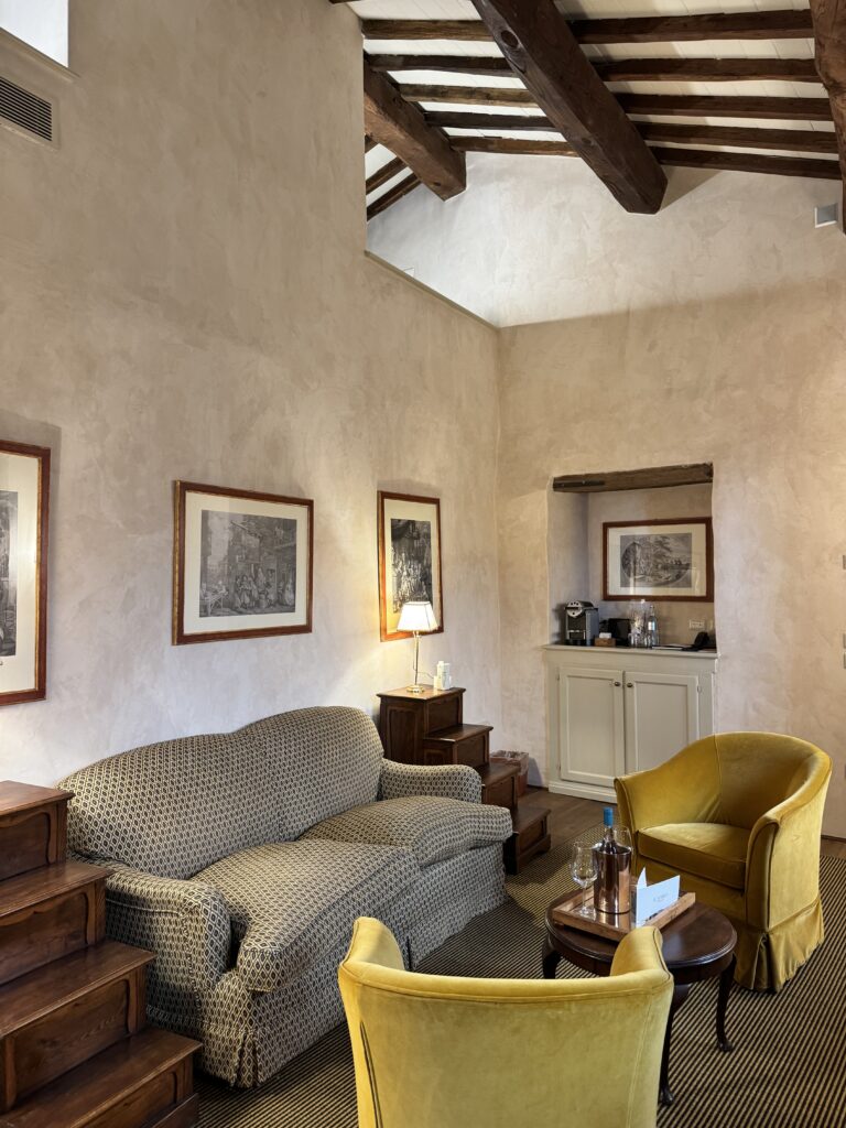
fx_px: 782
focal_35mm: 24
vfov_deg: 71.6
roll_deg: -0.1
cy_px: 564
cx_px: 423
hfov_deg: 56.8
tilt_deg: -0.2
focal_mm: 6.76
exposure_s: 1/50
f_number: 1.78
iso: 320
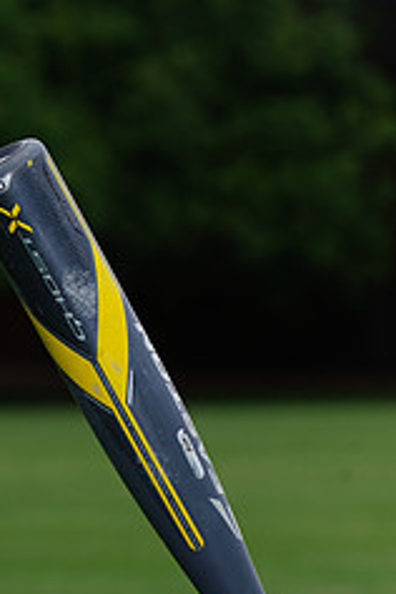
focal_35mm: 416
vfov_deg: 4.9
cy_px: 717
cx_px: 292
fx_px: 6863
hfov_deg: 3.3
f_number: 9
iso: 200
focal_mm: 170
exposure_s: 1/250
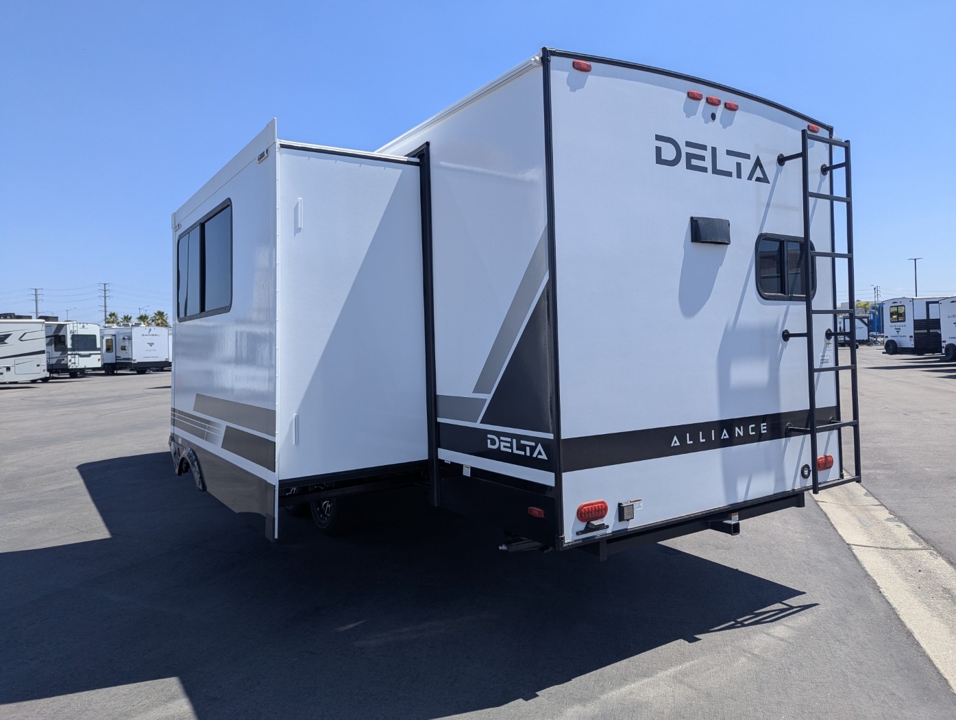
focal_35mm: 24
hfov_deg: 71.5
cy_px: 360
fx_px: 664
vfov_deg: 56.9
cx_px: 478
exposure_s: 1/1825
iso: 46
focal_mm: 6.81
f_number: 1.85
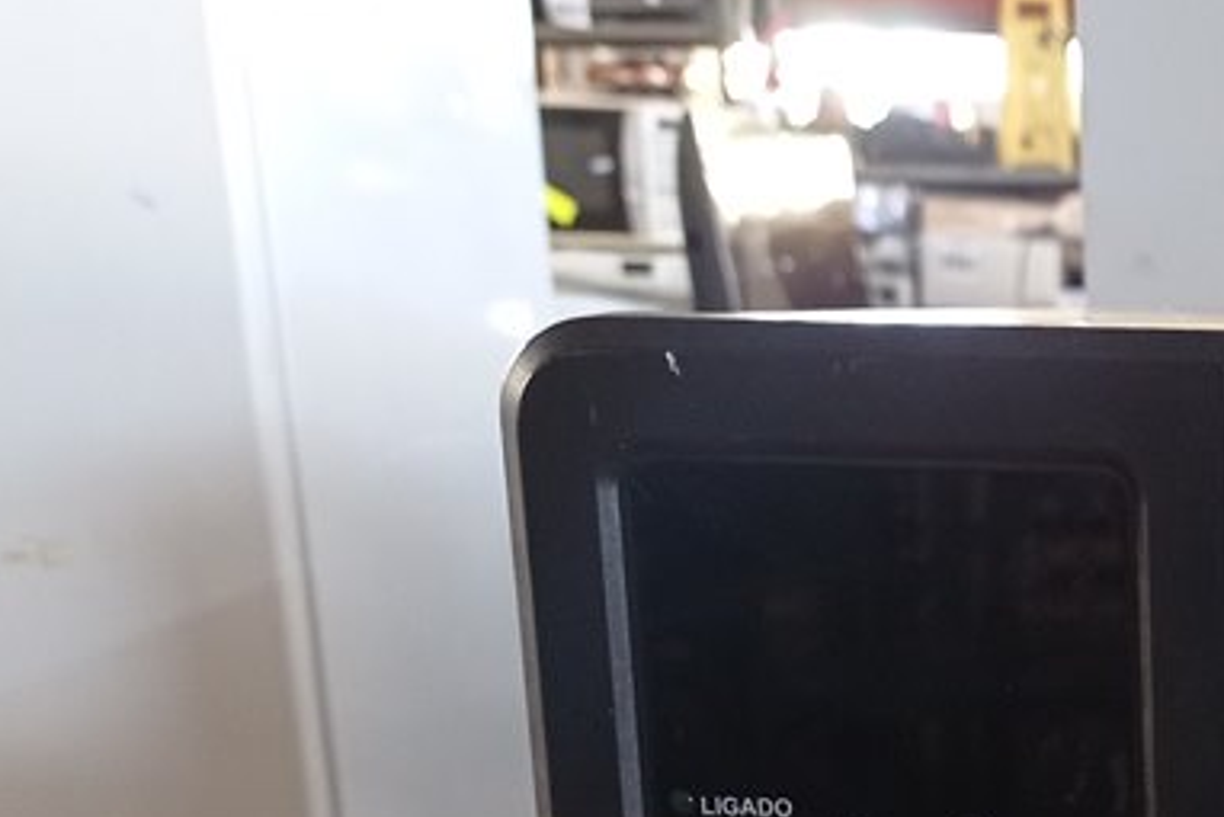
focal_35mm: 78
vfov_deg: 16.7
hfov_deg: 23.5
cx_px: 1509
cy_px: 1012
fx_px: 2653
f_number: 1.79
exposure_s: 1/30
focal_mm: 4.7
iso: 299
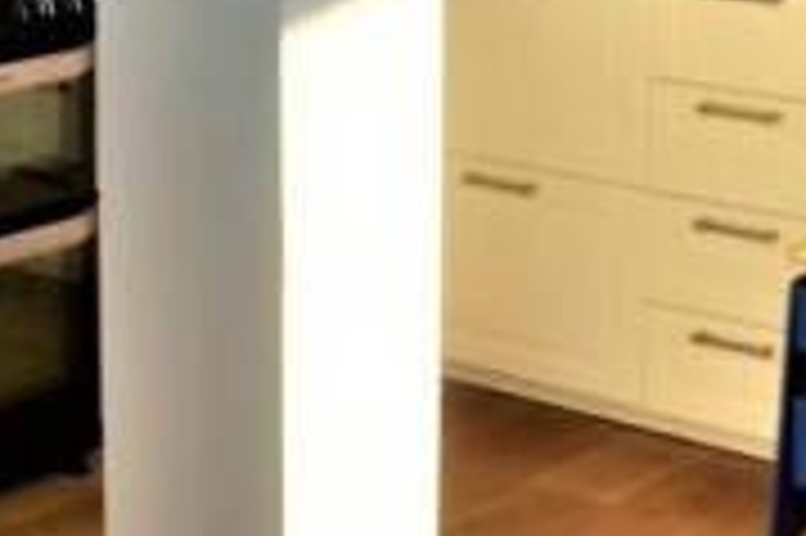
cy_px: -56
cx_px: 417
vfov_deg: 12.2
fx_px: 2460
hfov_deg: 18.6
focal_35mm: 110
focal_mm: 20
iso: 100
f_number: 4
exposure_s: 1/125
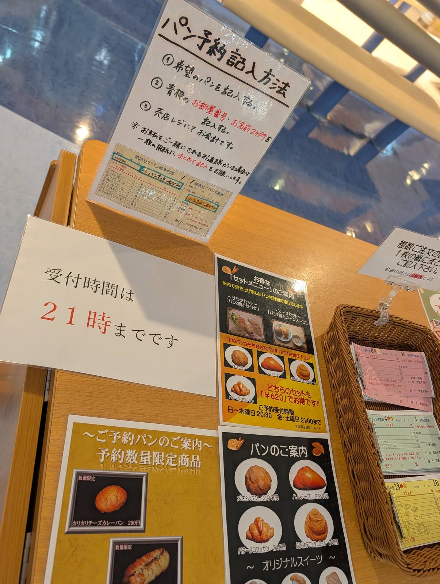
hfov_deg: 56.9
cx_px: 220
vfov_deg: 71.5
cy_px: 292
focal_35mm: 24
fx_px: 406
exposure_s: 1/60
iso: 271
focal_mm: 6.9
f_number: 1.68
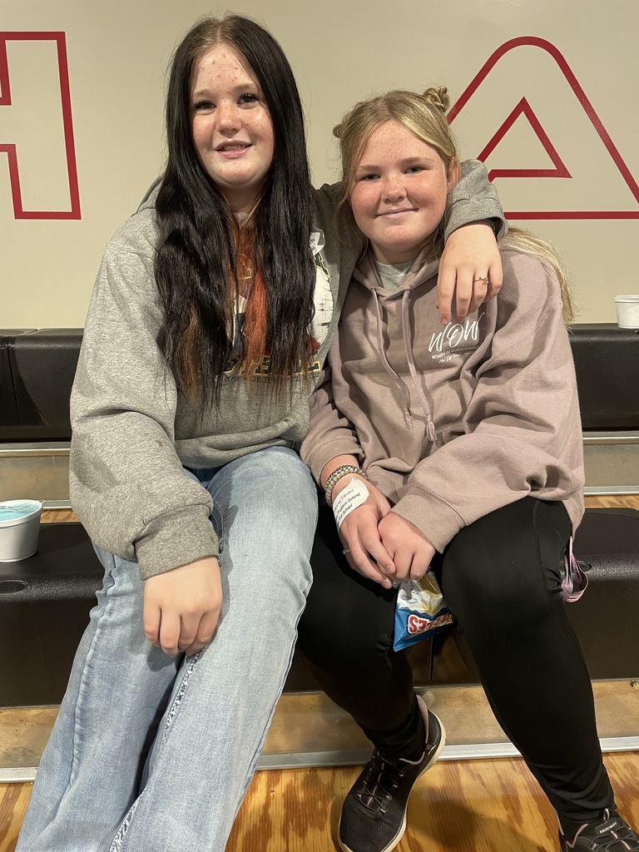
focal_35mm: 26
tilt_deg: -14.1
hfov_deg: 53.1
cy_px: 426
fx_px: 640
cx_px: 320
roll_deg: +0.4
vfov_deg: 67.3
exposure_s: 1/60
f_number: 1.6
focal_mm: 4.2
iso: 200
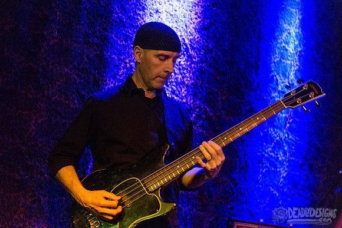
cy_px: 108
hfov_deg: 27.4
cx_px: 162
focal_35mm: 74
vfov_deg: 18.5
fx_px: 701
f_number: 3.2
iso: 6400
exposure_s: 1/80
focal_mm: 70
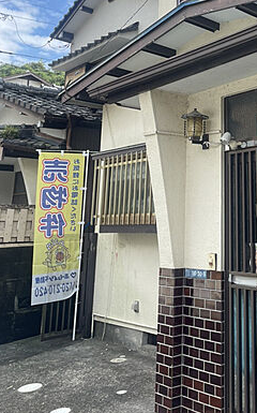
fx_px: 483
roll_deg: +1.7
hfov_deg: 28.7
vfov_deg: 44.8
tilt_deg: +16.6
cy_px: 106
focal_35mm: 43
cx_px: 230
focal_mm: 4.2
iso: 32
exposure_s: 1/1319
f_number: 1.6
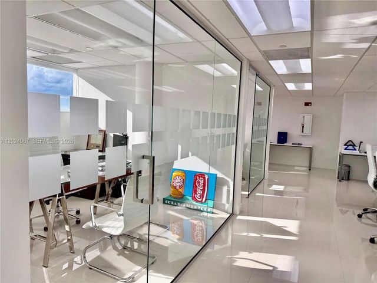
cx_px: 188
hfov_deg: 71.6
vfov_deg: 56.8
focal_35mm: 24
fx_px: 261
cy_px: 142
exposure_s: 1/539
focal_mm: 6.76
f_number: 1.78
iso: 80
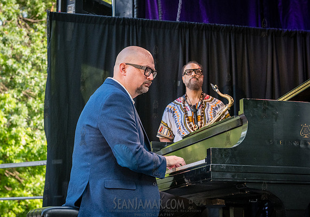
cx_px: 130
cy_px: 100
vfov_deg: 18.4
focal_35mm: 77
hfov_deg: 26.0
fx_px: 671
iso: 2000
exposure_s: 1/800
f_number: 4.5
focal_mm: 60
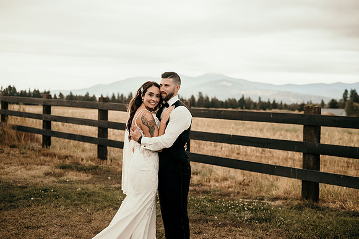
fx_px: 499
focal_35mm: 50
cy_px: 120
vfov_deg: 27.0
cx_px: 180
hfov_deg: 39.6
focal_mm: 50
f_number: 2.8
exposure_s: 1/100
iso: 1250
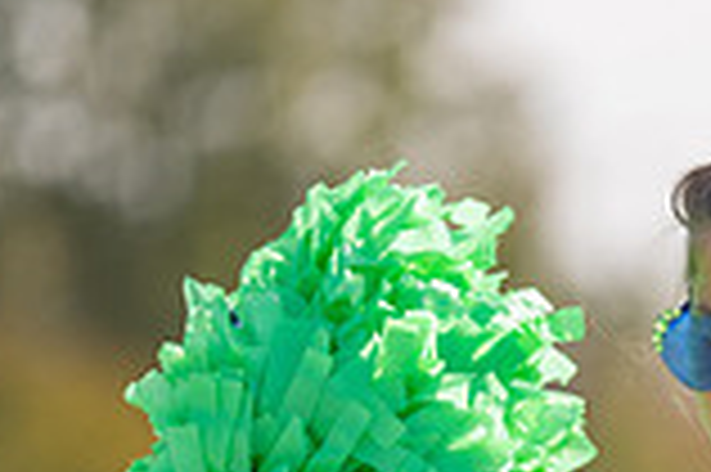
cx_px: 842
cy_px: 712
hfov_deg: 3.0
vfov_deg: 2.0
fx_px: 13396
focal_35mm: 679
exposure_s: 1/2000
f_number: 2.8
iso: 100
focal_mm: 185
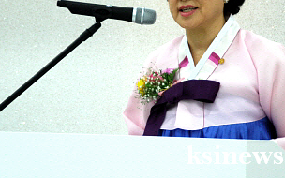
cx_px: 149
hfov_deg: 7.9
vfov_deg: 5.0
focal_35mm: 265
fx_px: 2057
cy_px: 33
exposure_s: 1/25
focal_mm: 105
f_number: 5.6
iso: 400
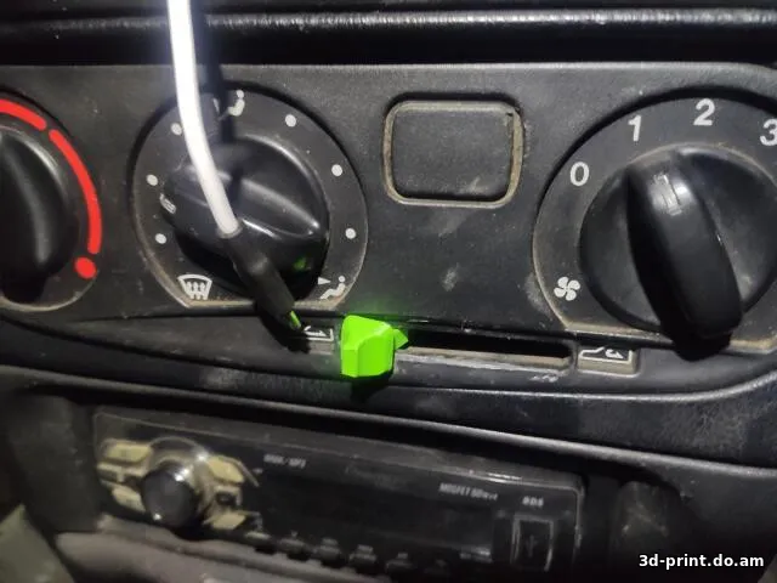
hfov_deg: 67.3
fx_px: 584
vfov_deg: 53.1
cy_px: 292
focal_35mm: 26
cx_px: 388
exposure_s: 1/20
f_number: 1.75
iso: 1192
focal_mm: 4.77
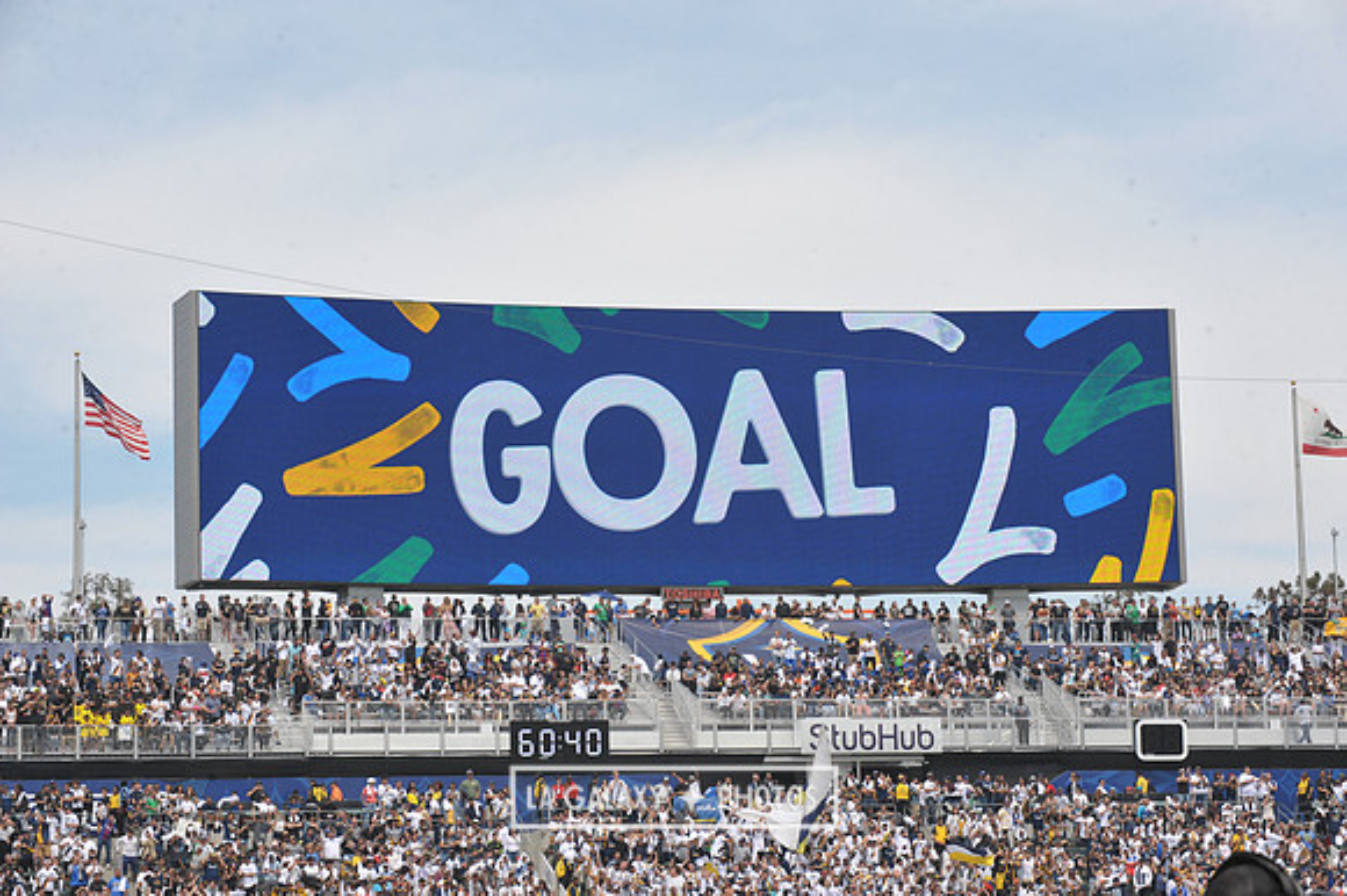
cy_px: 448
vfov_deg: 13.0
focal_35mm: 105
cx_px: 674
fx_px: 3926
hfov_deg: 19.5
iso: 320
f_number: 11
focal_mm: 105
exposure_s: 1/500
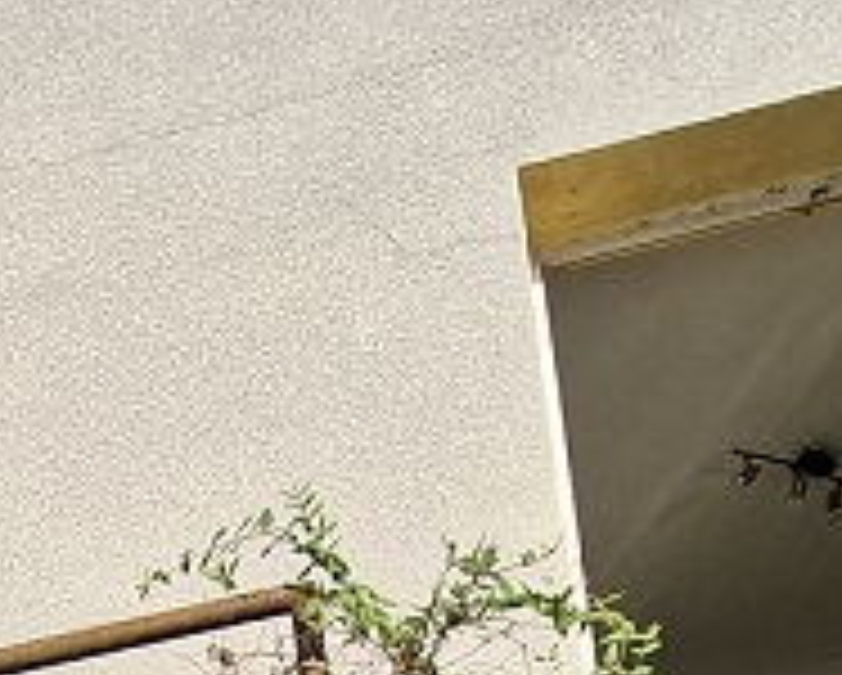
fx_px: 1621
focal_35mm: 65
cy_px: 1512
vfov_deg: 15.7
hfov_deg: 28.2
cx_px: 108
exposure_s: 1/495
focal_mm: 1.74
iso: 40
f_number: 2.2
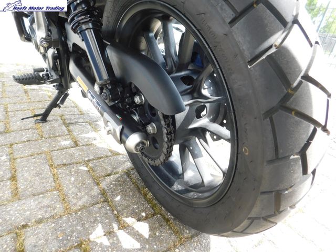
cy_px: 126
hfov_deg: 73.9
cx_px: 168
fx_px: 223
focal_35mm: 23
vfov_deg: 58.9
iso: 125
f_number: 3
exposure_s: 1/200
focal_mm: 4
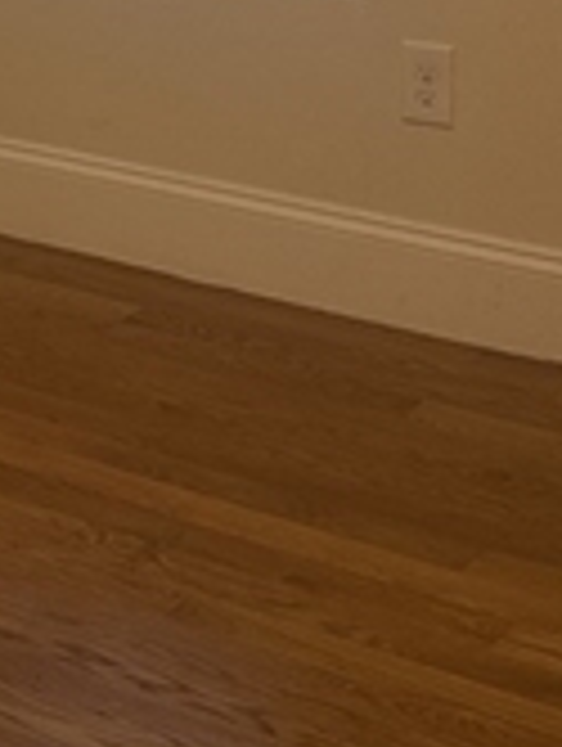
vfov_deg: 16.8
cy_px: -202
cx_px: -364
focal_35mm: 111
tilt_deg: -6.1
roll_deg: +0.1
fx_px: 2397
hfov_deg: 12.5
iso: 160
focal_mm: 6.86
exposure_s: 1/60
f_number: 1.78
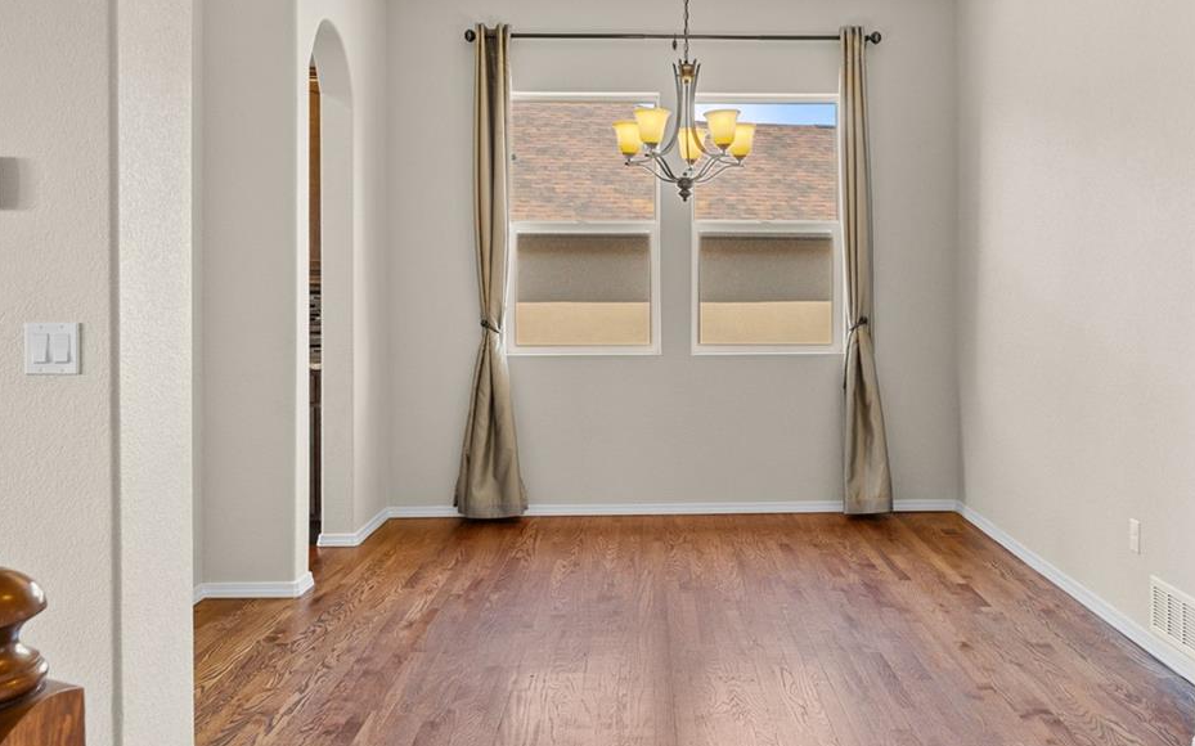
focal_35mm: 32
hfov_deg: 59.4
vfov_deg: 39.3
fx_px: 1042
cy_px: 318
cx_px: 687
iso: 320
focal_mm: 12
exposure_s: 1/3
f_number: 8
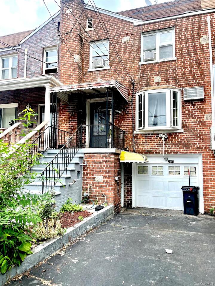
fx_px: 215
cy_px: 143
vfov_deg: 67.3
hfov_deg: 53.1
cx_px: 108
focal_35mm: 26
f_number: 1.6
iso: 50
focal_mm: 5.1
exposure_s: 1/858
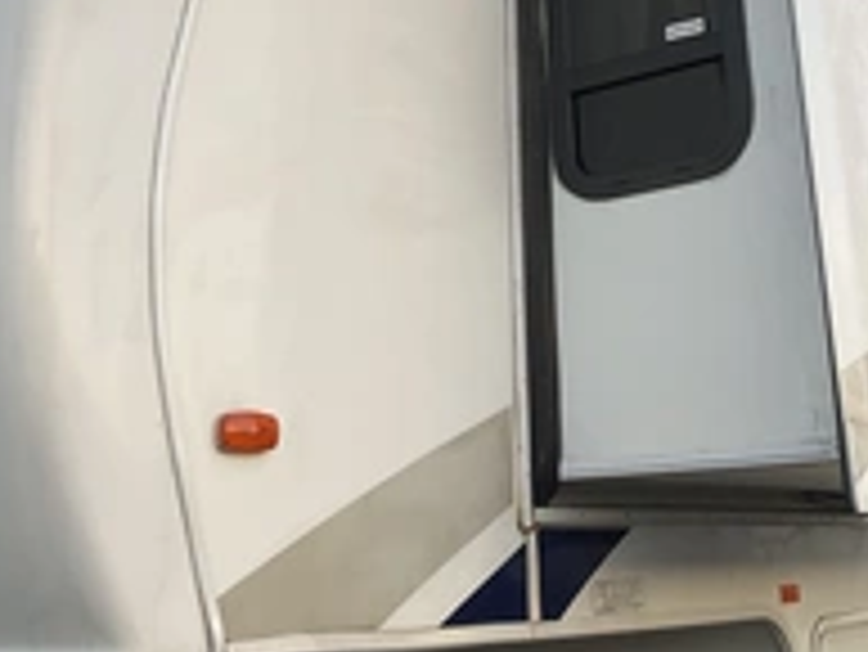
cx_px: 549
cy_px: 40
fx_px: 1505
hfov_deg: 32.0
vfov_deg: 23.7
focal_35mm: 60
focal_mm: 3
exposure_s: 1/245
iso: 20
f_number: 1.8
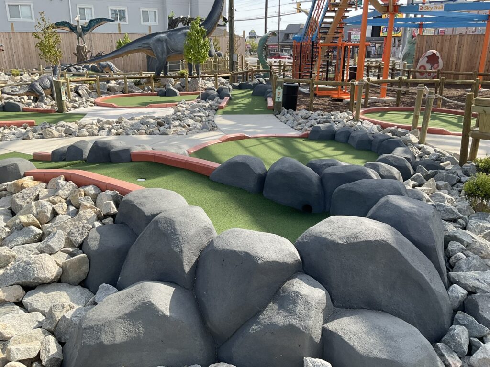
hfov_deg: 61.7
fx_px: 411
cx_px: 245
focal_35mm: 29
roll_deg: -0.4
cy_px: 184
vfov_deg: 48.2
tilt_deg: -18.0
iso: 16
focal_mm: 3
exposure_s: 1/1076
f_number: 1.8
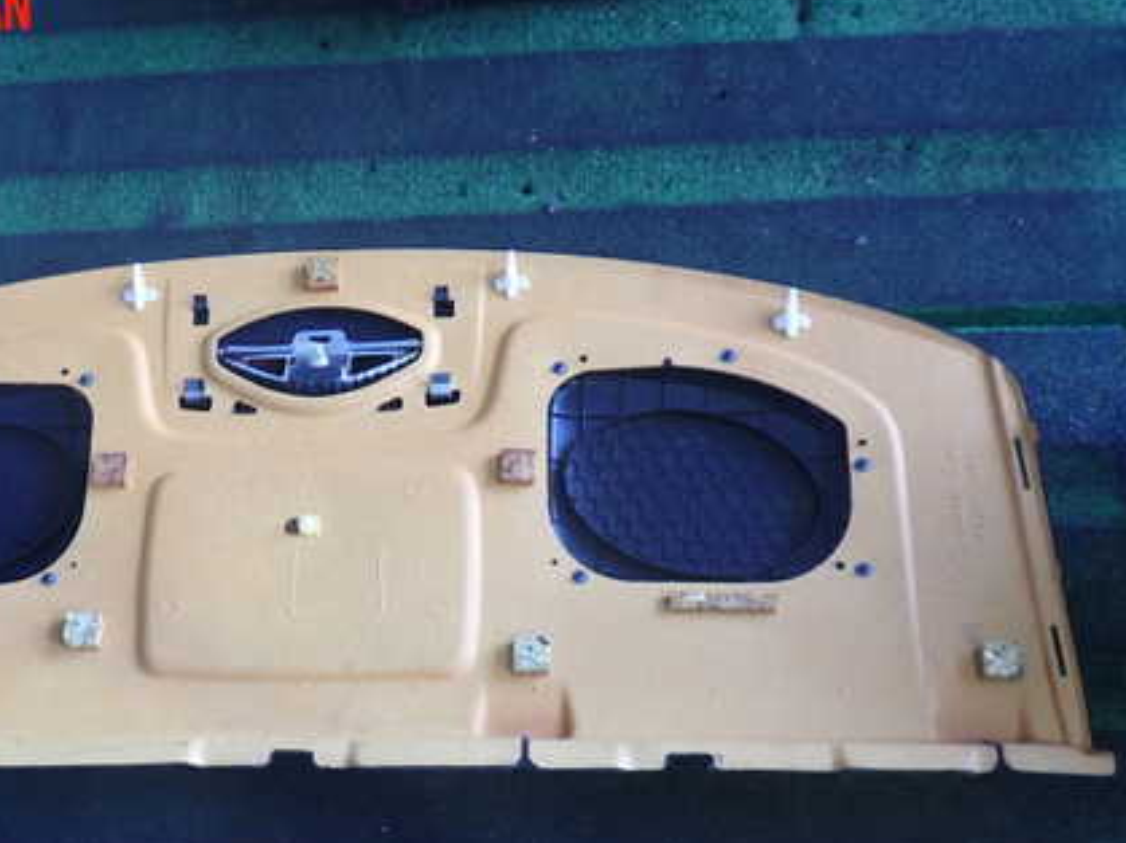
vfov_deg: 33.2
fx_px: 1398
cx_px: 349
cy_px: 583
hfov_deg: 43.1
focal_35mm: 43
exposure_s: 1/60
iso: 200
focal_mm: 5.4
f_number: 2.3
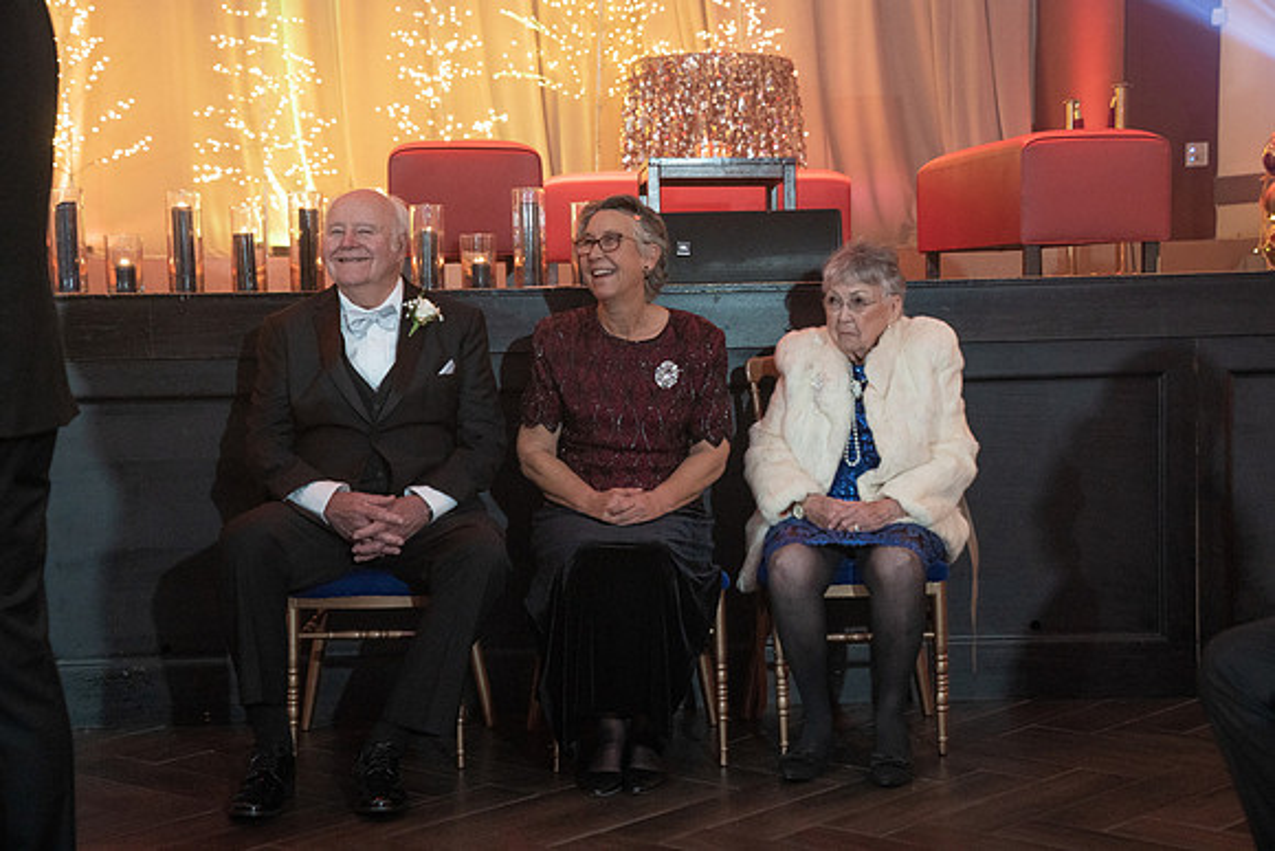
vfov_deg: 22.3
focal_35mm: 61
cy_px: 426
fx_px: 2161
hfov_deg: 32.9
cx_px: 638
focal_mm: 61
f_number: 4
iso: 4000
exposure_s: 1/100
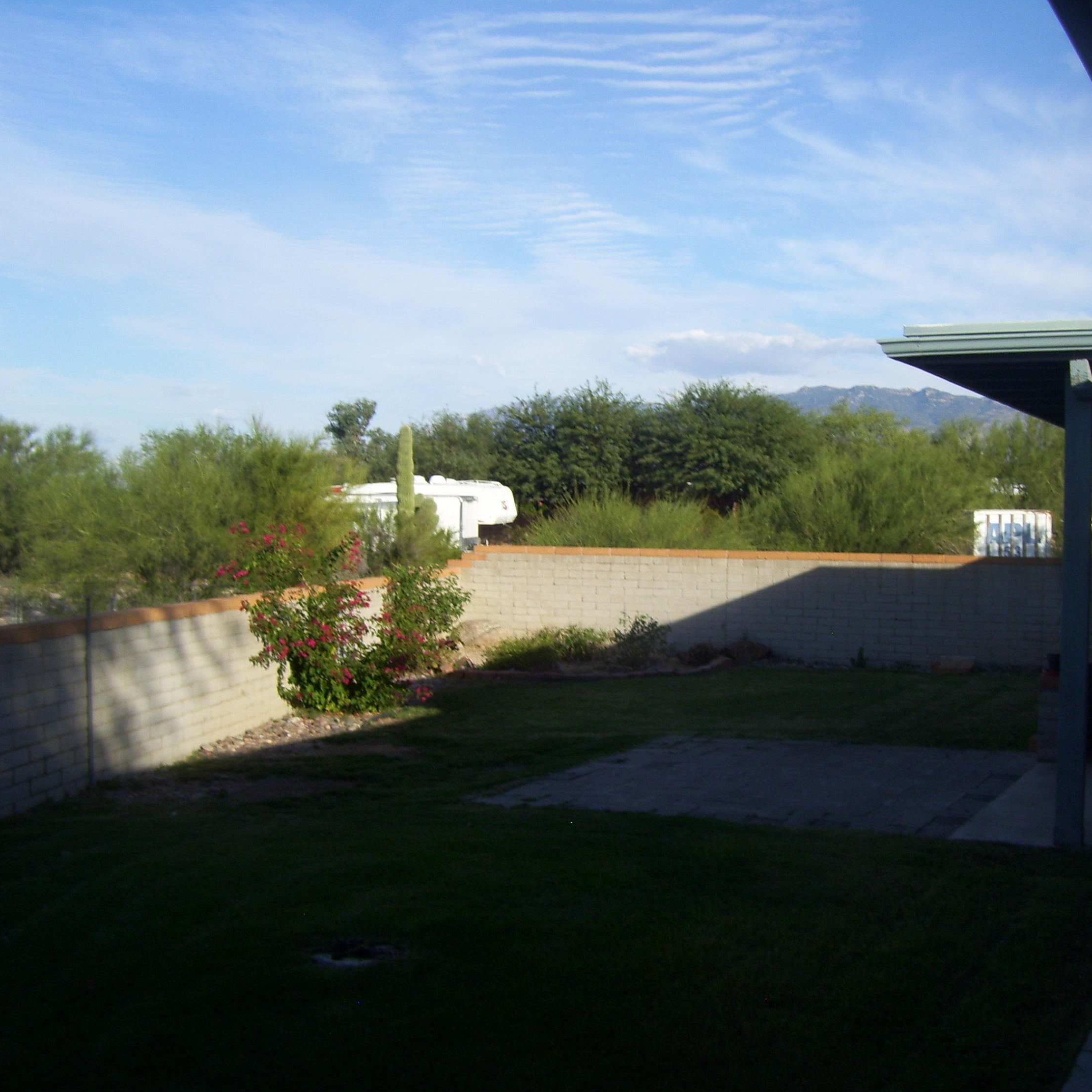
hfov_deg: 39.0
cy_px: 551
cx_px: 660
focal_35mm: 43
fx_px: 1535
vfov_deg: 39.2
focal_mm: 6
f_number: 4.8
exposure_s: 1/400
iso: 80
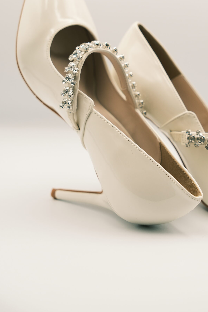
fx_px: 546
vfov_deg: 31.6
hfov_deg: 21.5
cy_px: 98
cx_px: 136
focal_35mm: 63
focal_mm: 29
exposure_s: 1/280
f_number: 2.8
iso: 250
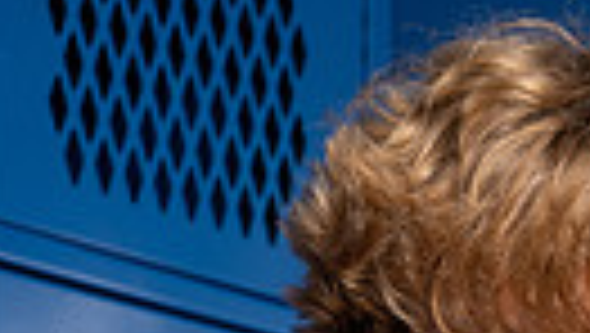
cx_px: 437
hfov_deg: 11.7
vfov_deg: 6.1
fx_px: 2866
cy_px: 999
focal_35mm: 183
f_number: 5.6
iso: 320
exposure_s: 1/200
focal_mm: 51
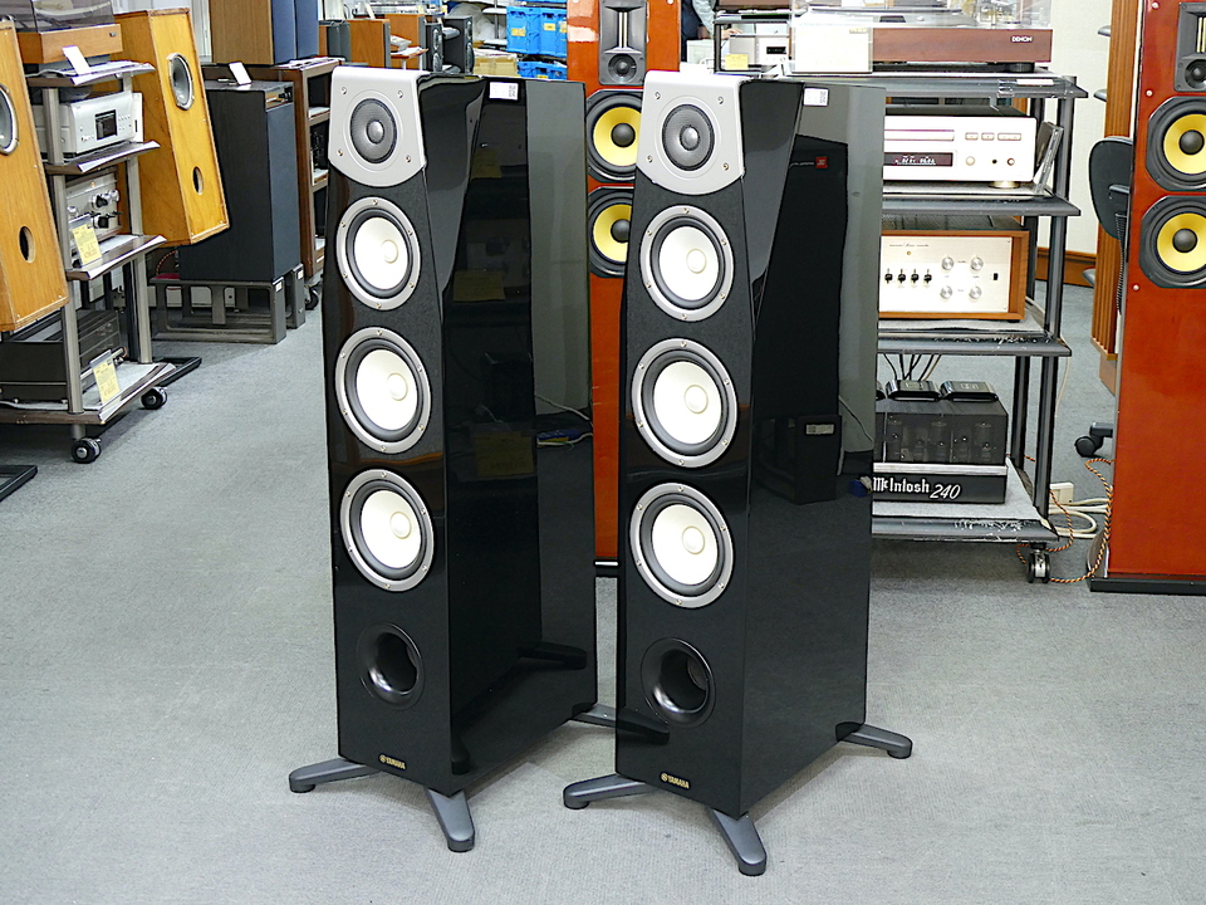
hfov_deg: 38.2
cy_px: 452
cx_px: 603
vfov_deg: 29.1
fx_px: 1742
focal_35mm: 50
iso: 200
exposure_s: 1/4
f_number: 4.1
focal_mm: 9
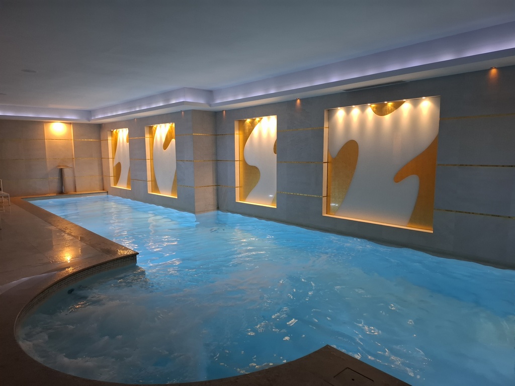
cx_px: 258
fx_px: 342
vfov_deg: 58.9
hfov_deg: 73.9
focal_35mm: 23
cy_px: 193
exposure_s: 1/33
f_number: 1.8
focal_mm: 5.54
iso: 250
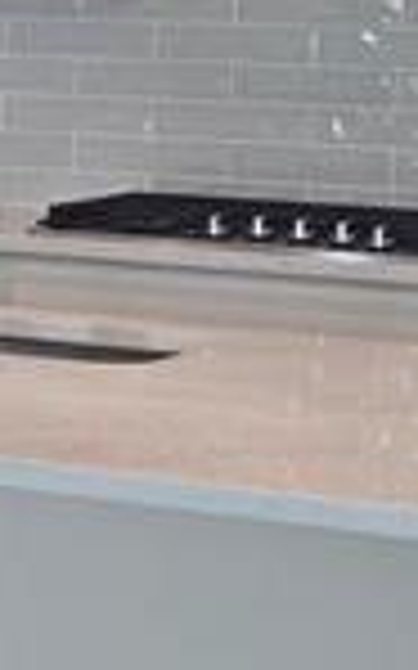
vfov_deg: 12.5
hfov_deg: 6.9
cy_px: 238
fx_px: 3065
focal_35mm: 168
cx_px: -899
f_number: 1.7
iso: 125
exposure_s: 1/120
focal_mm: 6.3
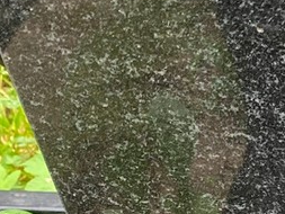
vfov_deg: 9.8
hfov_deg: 11.4
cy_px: 303
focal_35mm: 148
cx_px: 647
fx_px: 1219
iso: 100
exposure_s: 1/122
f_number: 1.8
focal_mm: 4.25
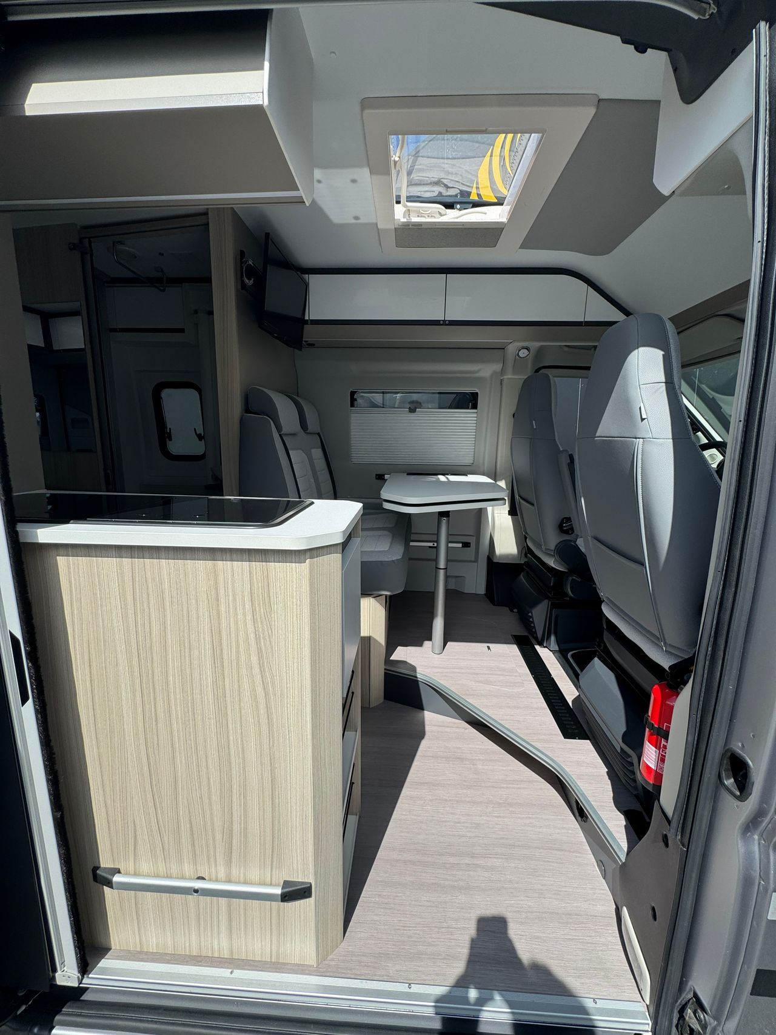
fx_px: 419
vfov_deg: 102.1
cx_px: 388
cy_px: 518
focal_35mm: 14
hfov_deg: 85.7
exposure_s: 1/1449
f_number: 2.2
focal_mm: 2.22
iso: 50
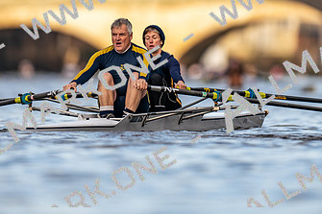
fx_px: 9288
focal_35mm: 1039
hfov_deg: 2.0
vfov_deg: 1.3
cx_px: 139
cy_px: 43
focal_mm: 600
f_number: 4
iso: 500
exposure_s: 1/2500
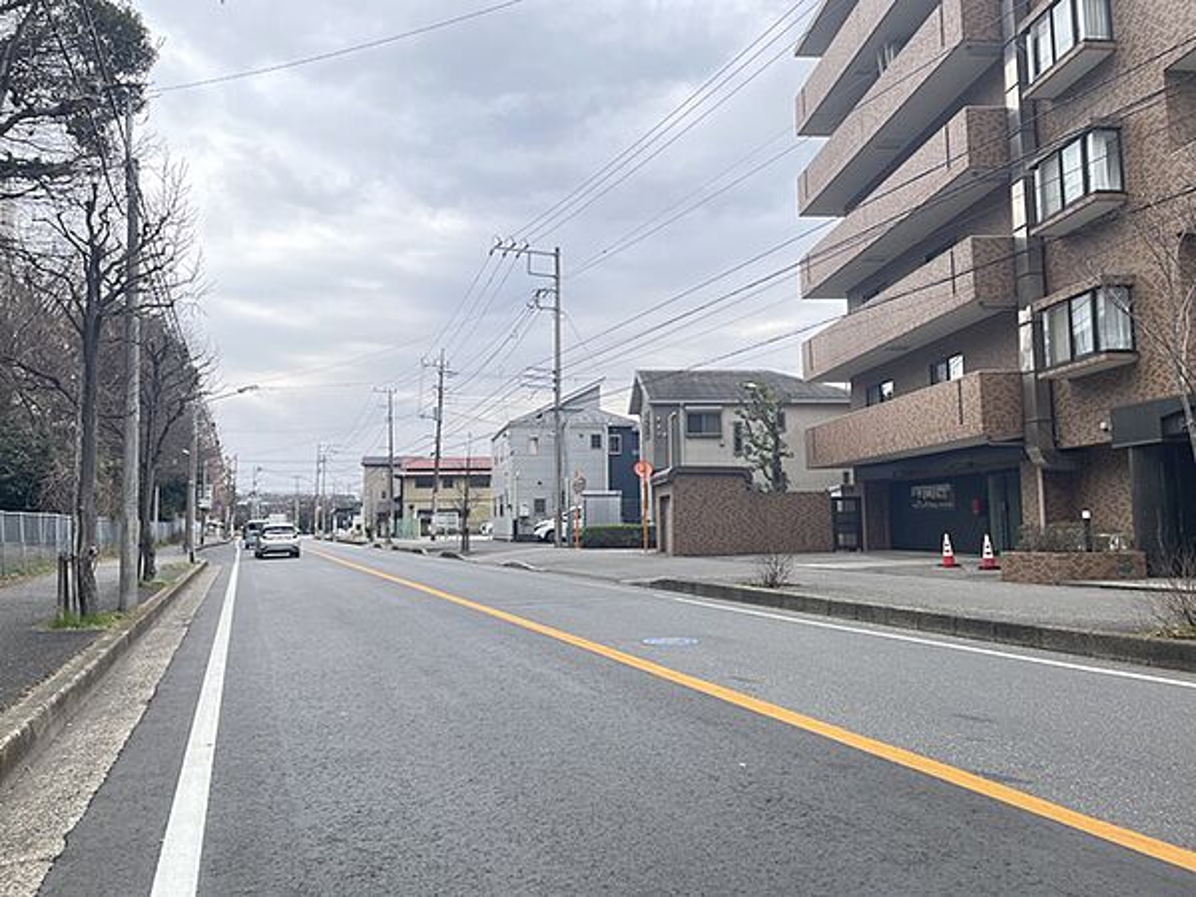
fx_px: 898
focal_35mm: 26
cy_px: 448
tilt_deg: +5.2
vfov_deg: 53.1
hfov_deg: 67.3
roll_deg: +0.8
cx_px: 598
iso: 32
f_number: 1.6
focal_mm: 4.2
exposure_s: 1/707
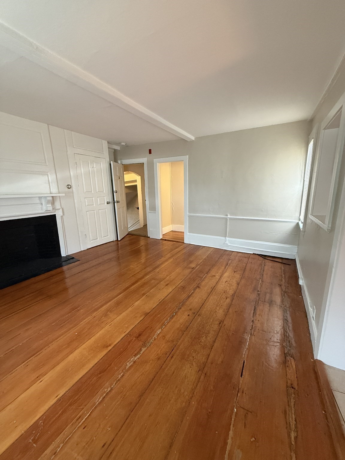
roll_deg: +1.1
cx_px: 172
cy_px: 230
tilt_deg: -12.1
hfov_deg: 85.7
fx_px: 186
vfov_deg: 102.1
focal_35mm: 14
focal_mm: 2.22
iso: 500
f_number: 2.2
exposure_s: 1/60
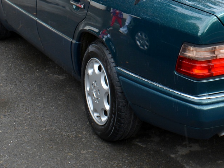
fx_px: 718
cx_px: 202
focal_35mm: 111
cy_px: 5
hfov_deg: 17.5
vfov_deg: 13.2
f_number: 7.1
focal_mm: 32
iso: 200
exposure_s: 1/200
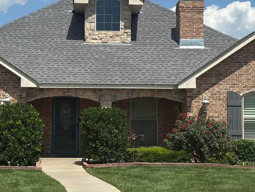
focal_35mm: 73
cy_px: 84
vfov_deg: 20.2
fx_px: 538
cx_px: 104
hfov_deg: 26.6
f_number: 1.78
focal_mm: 6.86
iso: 100
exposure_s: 1/7937
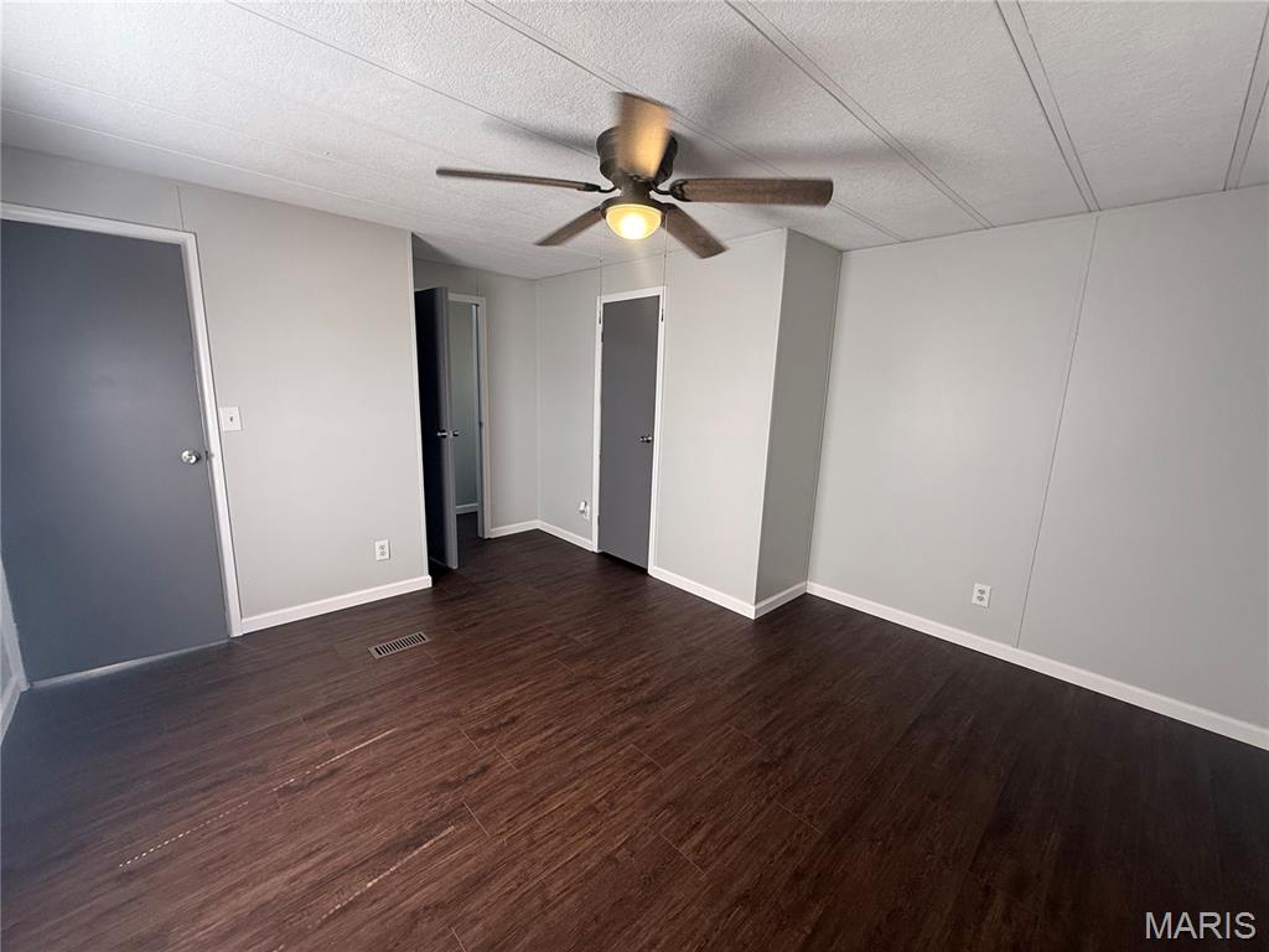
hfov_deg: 102.1
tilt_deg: -11.3
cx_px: 634
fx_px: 513
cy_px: 476
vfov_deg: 85.7
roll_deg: -2.0
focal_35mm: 14
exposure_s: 1/99
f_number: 2.2
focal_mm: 2.22
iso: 160
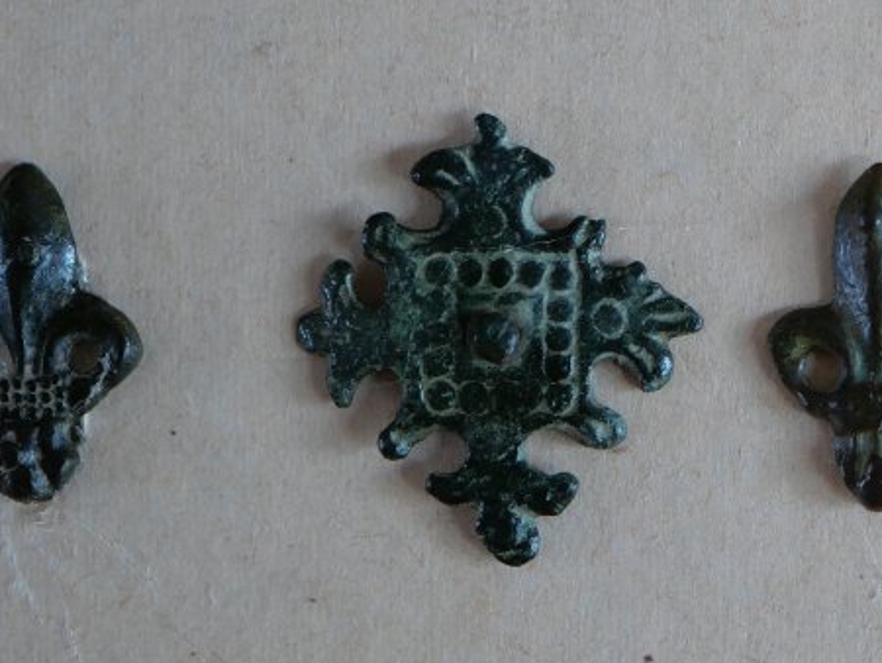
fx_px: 4079
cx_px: 1129
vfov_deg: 9.3
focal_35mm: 160
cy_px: 114
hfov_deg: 12.0
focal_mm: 30
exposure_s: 1/60
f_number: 2.8
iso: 320
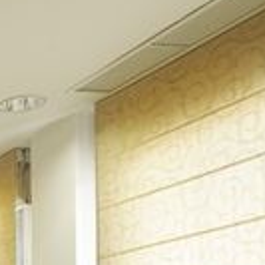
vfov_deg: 18.2
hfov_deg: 13.7
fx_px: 754
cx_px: -387
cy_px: 375
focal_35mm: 87
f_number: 13
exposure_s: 1/3
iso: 200
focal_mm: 17
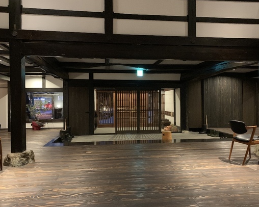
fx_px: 215
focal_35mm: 28
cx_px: 138
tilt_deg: -0.7
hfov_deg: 62.2
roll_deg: +0.3
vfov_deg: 51.5
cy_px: 106
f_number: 1.8
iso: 800
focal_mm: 4.25
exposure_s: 1/23
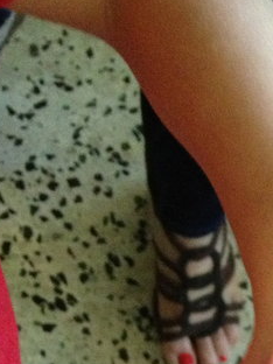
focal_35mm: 115
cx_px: 413
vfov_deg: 15.5
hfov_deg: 12.3
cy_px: 582
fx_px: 1209
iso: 400
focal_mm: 4.28
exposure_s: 1/20
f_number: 2.4
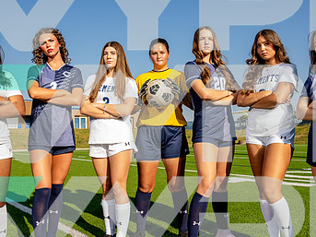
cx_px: 184
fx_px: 356
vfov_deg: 36.8
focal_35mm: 39
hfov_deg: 47.7
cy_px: 114
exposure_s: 1/125
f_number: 7.1
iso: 50
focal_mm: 24
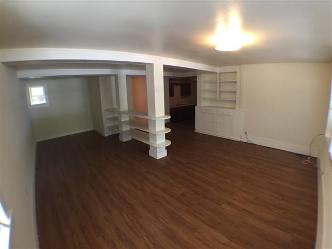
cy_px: 124
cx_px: 166
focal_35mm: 29
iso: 160
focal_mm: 4.15
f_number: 2.2
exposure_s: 1/30
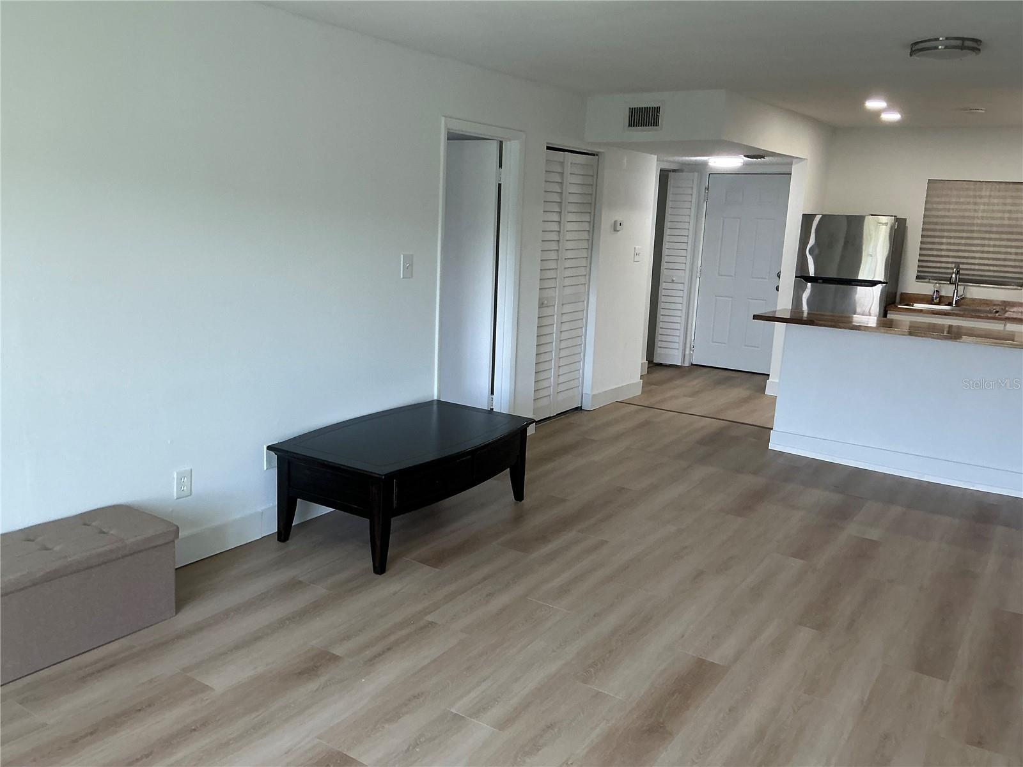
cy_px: 384
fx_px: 827
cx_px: 512
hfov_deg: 63.4
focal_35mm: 28
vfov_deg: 49.7
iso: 64
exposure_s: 1/92
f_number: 1.8
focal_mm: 3
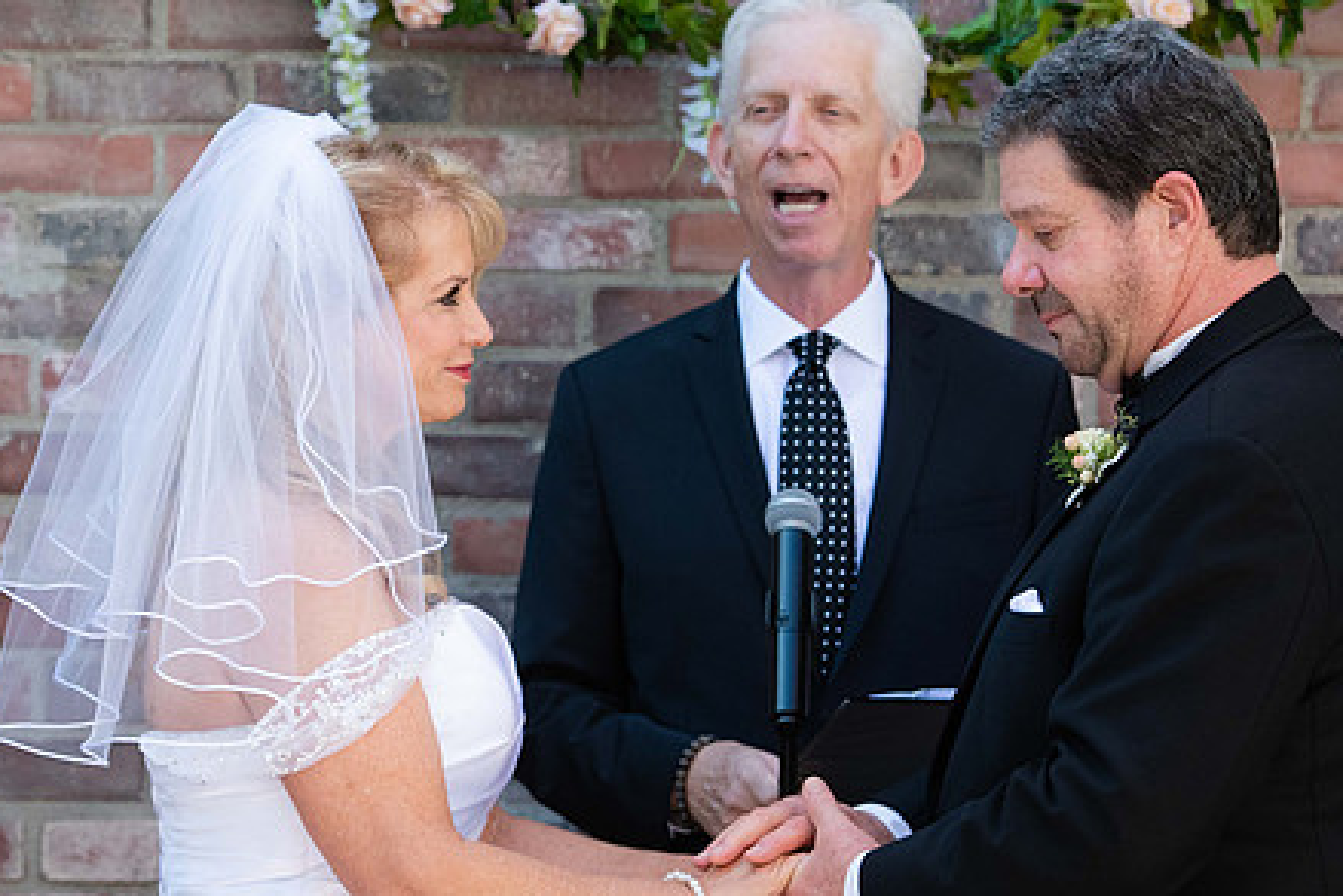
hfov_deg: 11.7
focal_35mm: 176
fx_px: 6568
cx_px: 435
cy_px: 382
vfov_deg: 7.8
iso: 800
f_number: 4.5
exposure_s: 1/800
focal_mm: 105
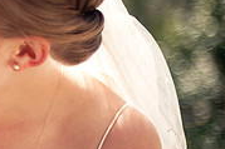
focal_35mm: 162
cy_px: 46
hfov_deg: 12.0
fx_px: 1012
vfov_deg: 8.5
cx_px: -134
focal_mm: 50
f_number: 1.4
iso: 200
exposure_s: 1/8000
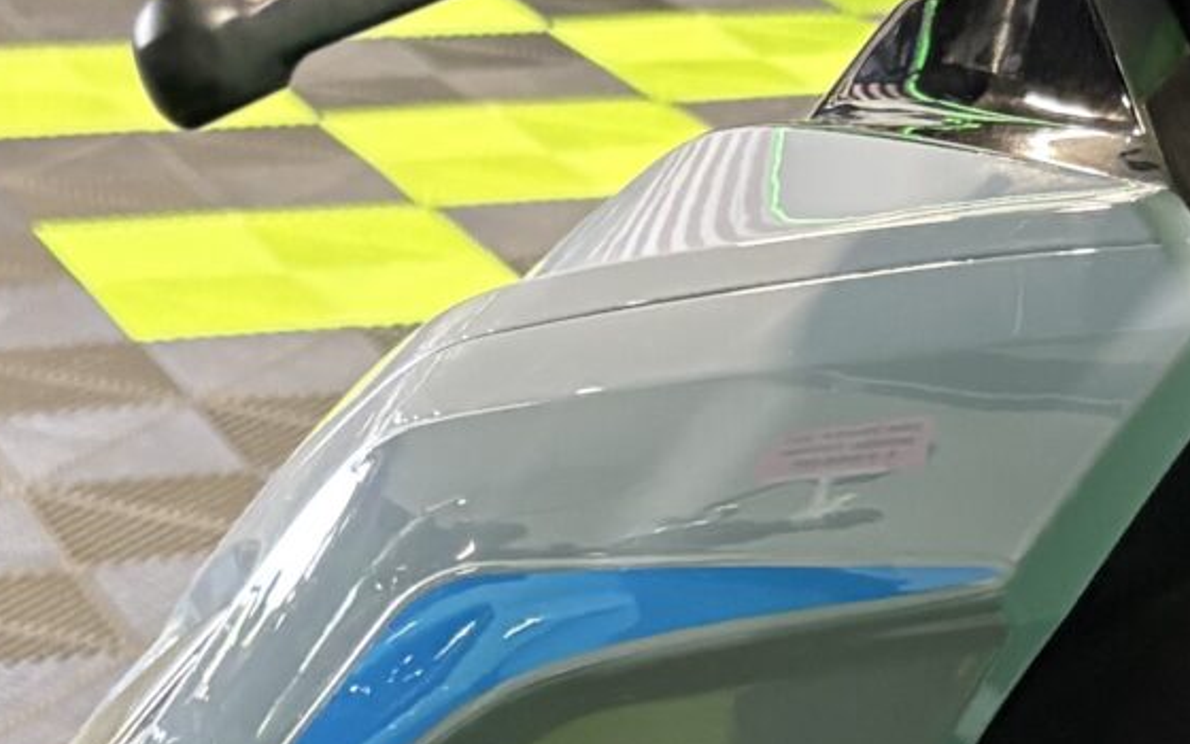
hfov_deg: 16.4
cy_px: 1452
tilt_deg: -30.1
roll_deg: -2.2
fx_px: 4086
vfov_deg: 9.7
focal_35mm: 126
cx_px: 1026
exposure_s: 1/60
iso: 400
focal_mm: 5.96
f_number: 1.6
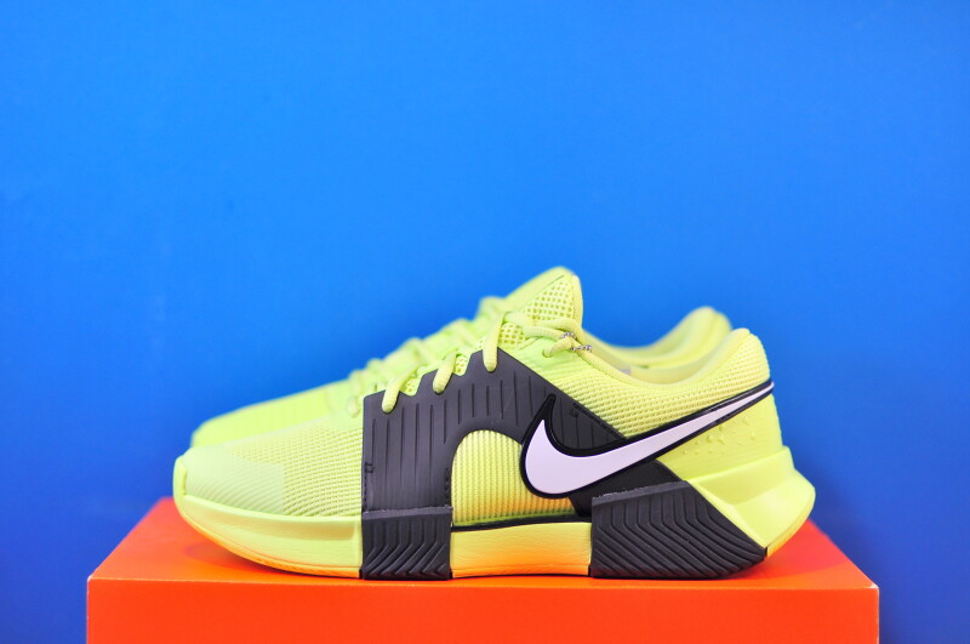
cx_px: 485
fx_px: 2018
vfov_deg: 18.1
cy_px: 322
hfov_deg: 27.0
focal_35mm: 75
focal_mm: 50
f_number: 2
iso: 250
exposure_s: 1/320
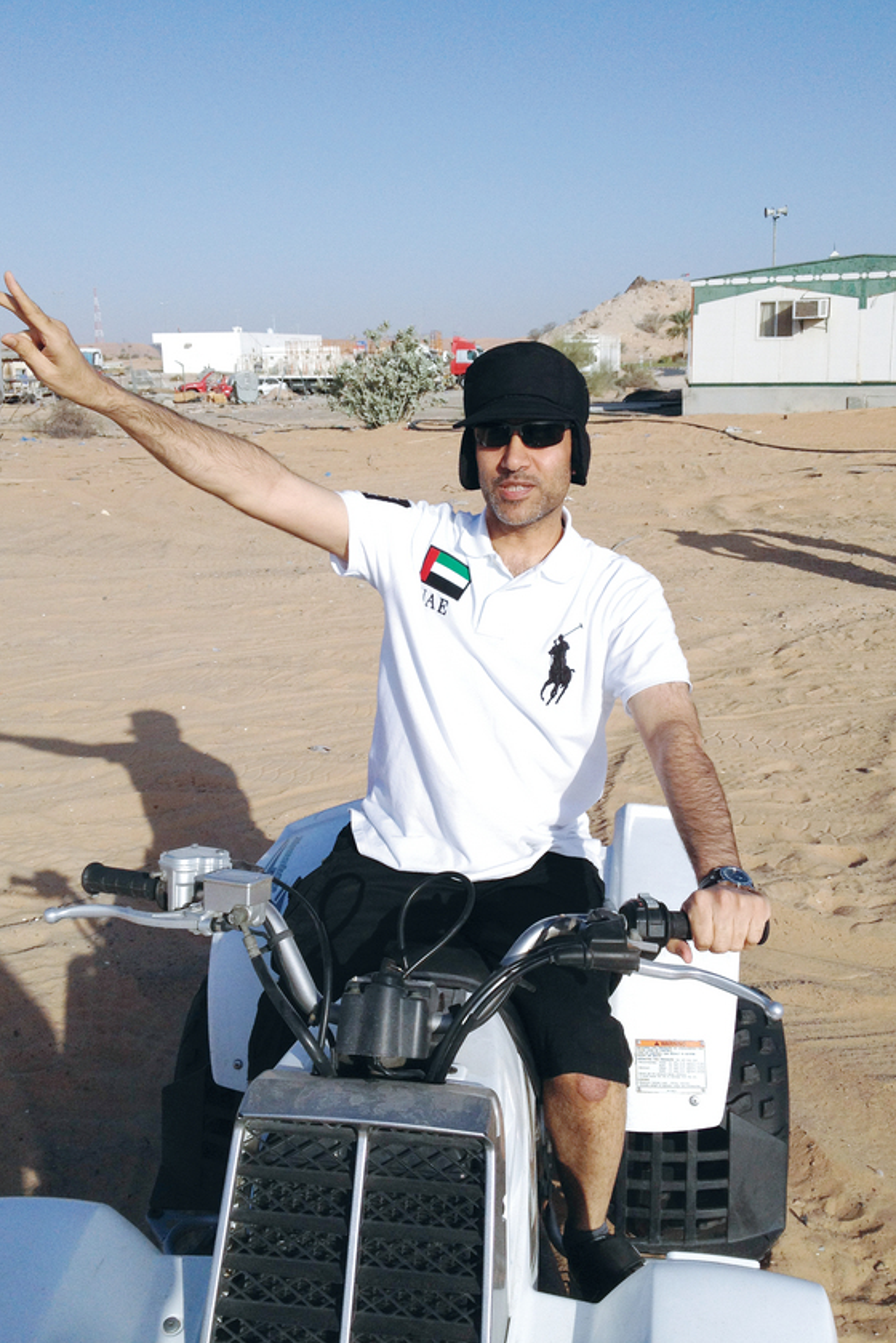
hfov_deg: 36.0
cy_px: 678
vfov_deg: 51.9
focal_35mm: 37
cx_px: 469
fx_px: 1380
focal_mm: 4.28
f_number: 2.4
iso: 64
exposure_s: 1/3953
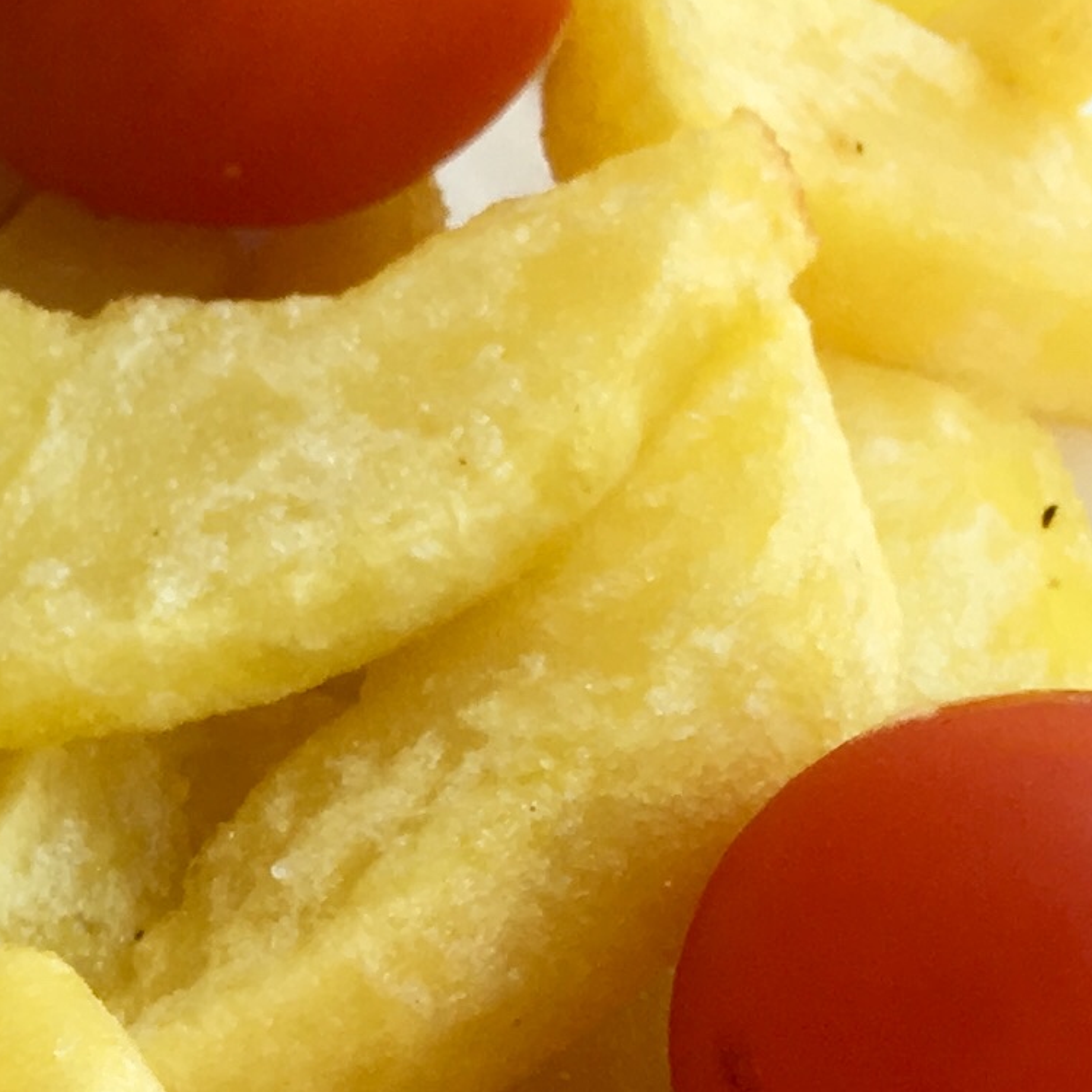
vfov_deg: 12.7
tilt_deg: -55.9
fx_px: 4925
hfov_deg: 11.5
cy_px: 544
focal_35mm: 138
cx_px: -1056
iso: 25
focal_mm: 4.15
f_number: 2.2
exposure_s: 1/100
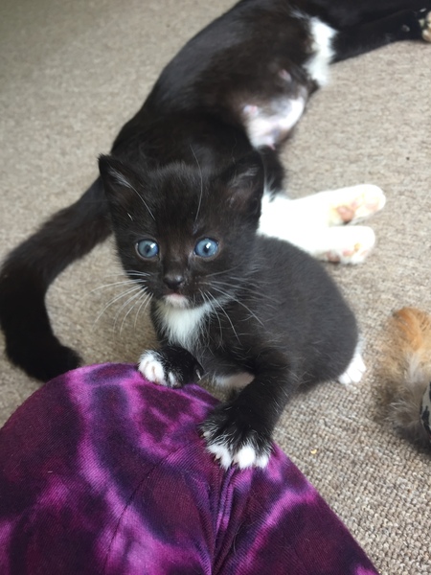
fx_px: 481
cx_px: 216
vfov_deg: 61.7
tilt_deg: -41.9
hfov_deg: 48.2
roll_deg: +33.2
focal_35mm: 29
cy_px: 288
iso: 40
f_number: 2.2
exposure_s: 1/50
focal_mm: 4.15
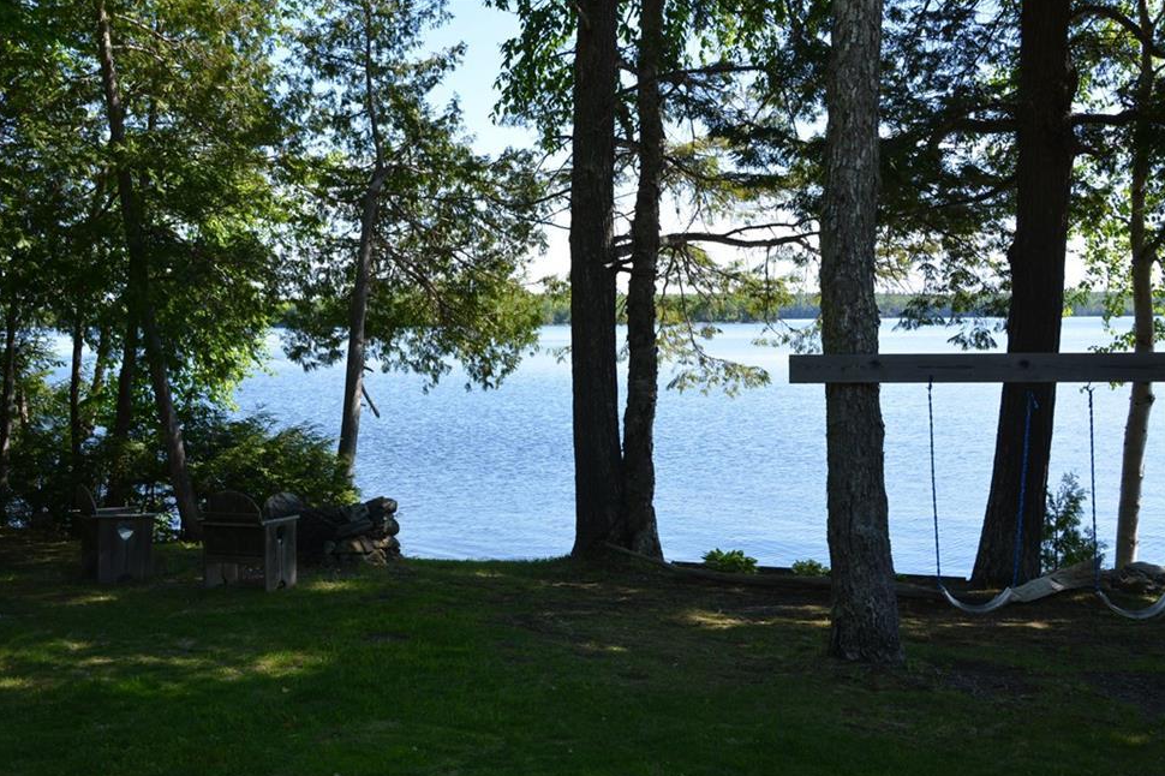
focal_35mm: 38
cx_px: 552
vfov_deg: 35.0
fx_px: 1229
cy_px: 402
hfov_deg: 50.7
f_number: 8
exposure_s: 1/250
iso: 200
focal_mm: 24
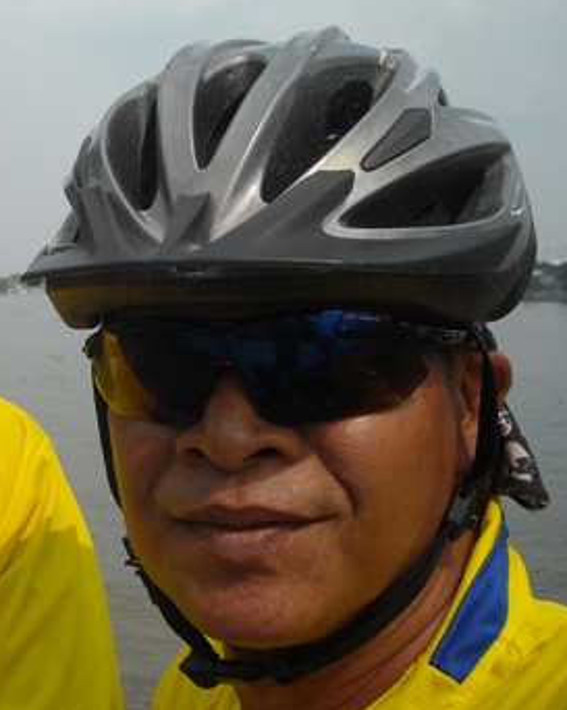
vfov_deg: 31.4
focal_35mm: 60
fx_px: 1260
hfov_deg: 24.2
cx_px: 2
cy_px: 291
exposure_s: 1/353
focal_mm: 5.7
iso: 64
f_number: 5.6
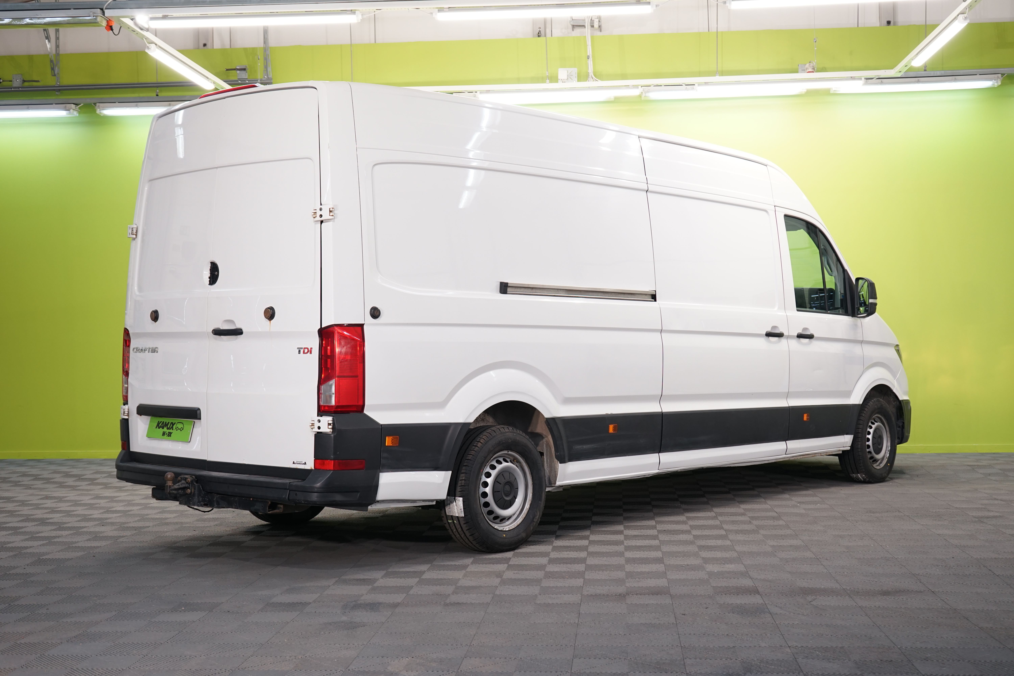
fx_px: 1267
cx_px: 507
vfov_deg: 29.9
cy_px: 338
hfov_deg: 43.6
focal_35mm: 45
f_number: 6.3
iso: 500
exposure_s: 1/25
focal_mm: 45
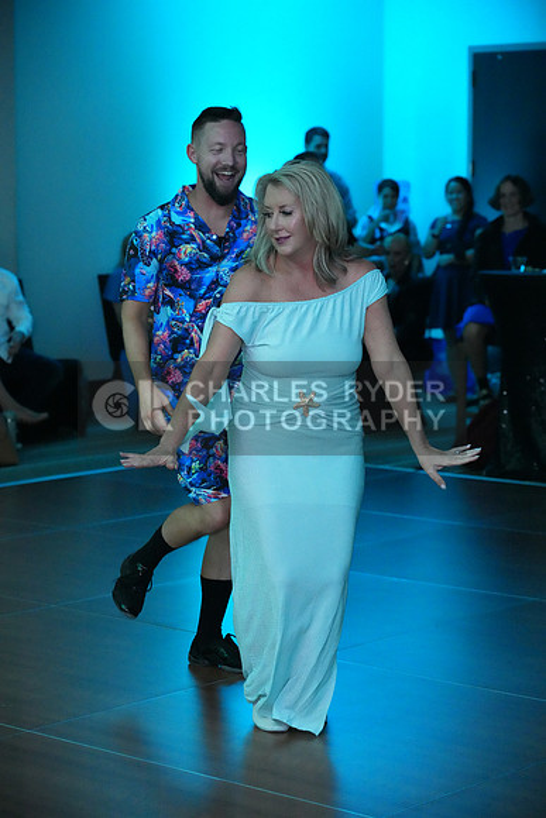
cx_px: 273
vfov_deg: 22.9
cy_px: 409
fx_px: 2023
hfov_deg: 15.4
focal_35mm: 89
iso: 12800
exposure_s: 1/250
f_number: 4
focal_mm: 89
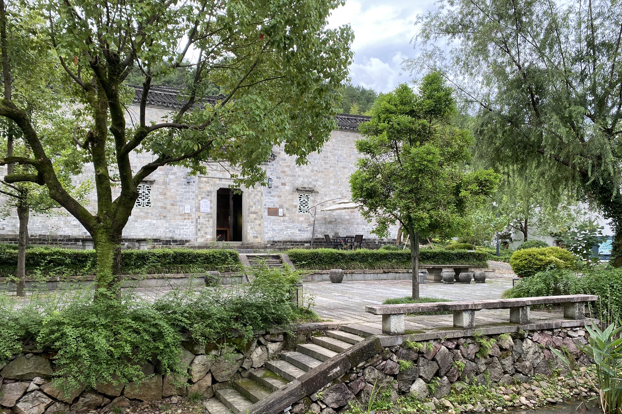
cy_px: 231
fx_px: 484
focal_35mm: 28
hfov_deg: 65.5
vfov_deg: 46.3
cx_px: 317
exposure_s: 1/279
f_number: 1.8
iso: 32
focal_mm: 4.25
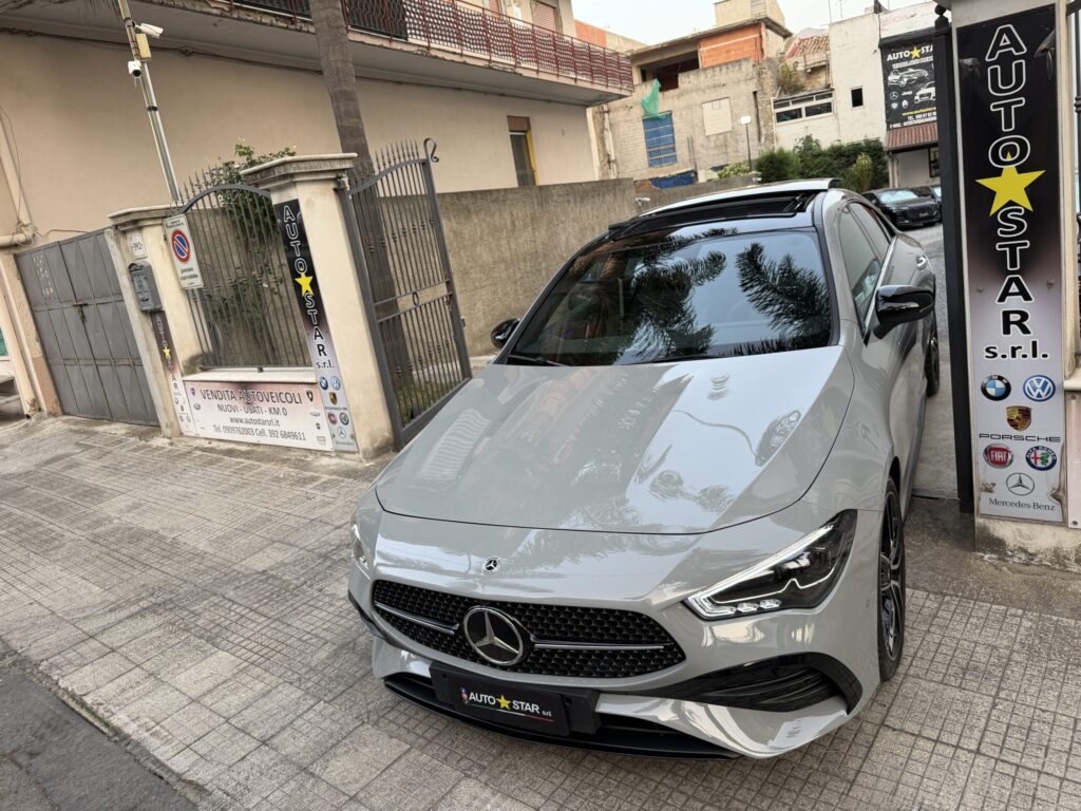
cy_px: 406
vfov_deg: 56.8
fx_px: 749
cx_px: 540
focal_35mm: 24
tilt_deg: -12.8
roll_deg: +9.5
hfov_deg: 71.6
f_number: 1.78
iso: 125
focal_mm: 6.76
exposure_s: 1/102
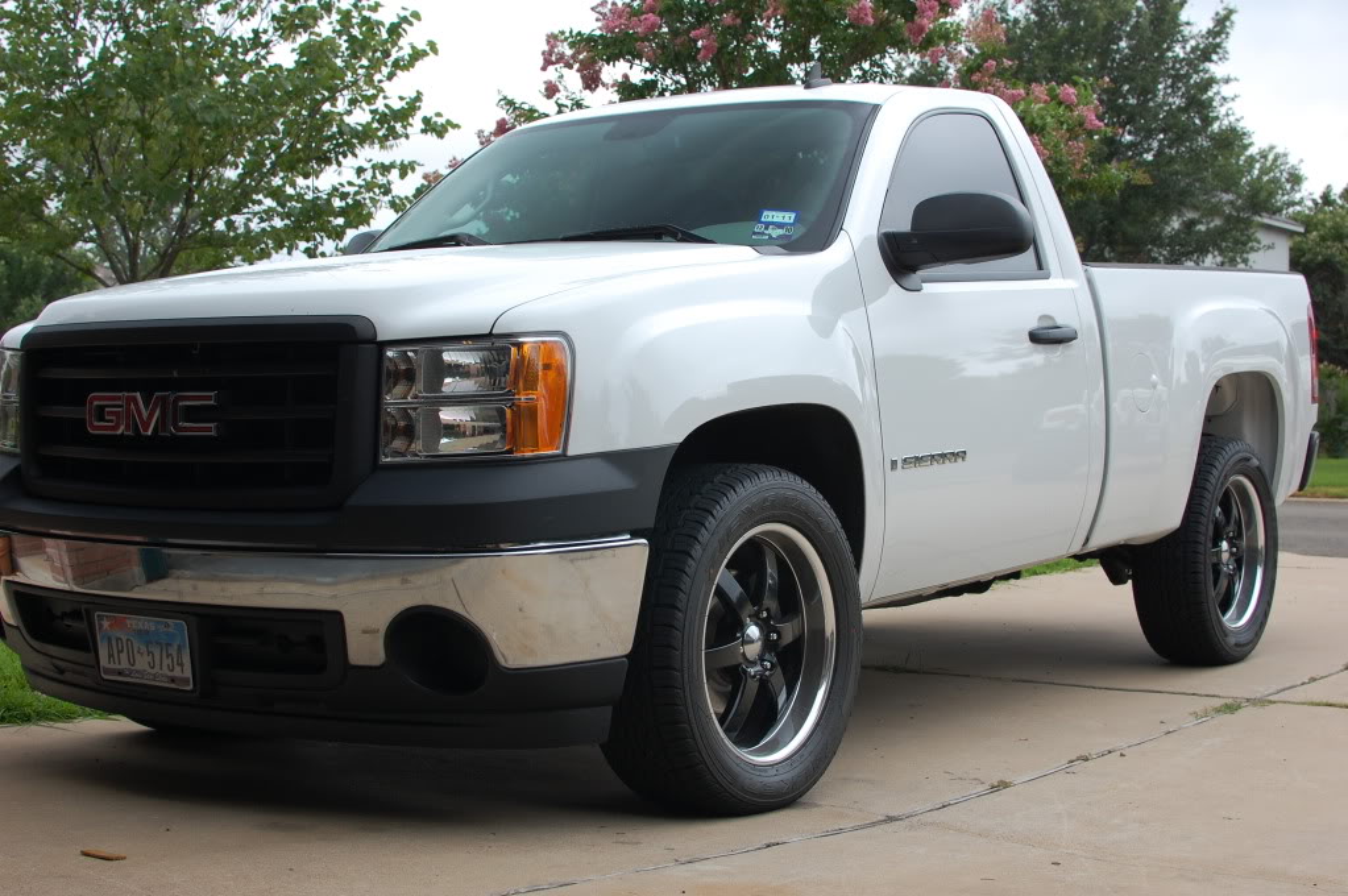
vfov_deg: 25.7
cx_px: 674
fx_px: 1964
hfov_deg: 37.9
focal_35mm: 52
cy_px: 448
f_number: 5.6
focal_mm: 35
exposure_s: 1/125
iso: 280
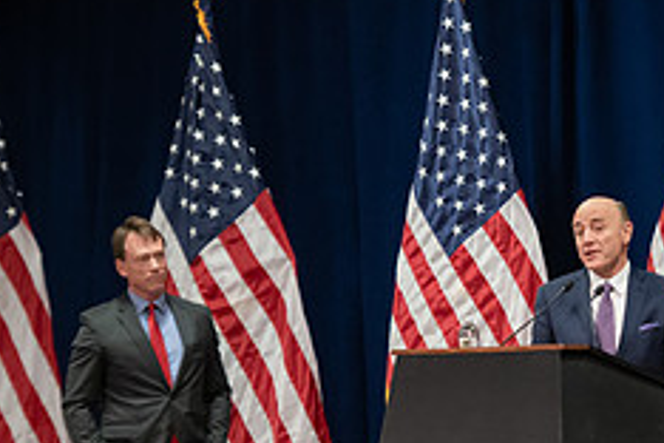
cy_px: 393
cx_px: 596
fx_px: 6178
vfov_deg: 4.1
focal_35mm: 335
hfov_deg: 6.1
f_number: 3.2
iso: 2000
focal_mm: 135
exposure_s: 1/200
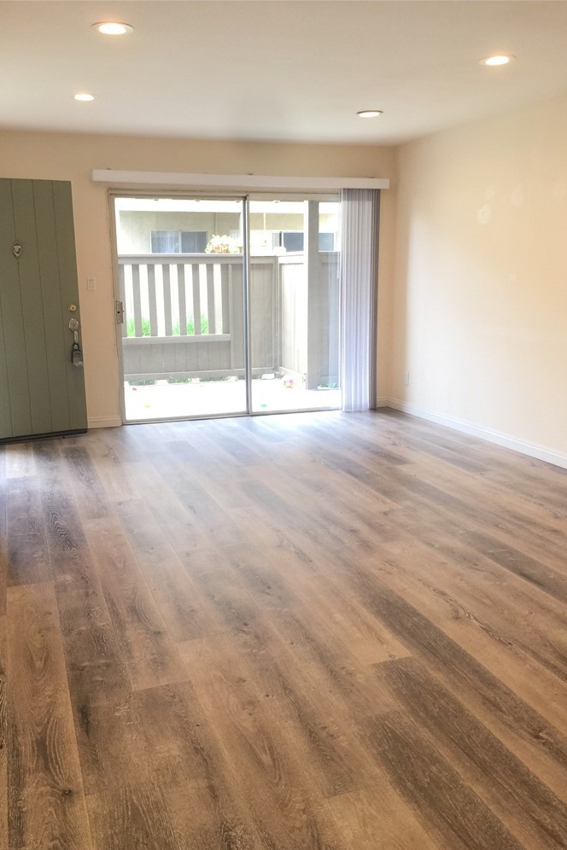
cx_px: 260
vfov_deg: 60.3
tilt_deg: -11.1
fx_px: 732
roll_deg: +0.0
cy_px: 436
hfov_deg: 42.3
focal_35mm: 31
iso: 40
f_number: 2.2
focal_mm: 4.15
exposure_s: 1/30
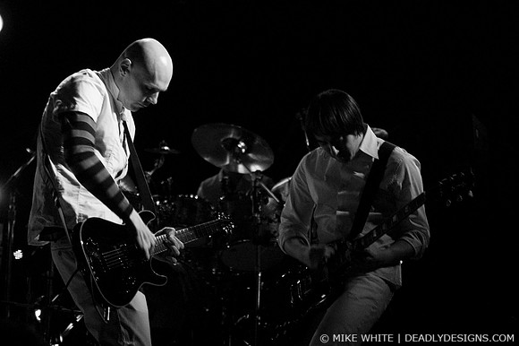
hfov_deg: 19.5
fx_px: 1513
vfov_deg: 13.0
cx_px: 260
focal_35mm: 105
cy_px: 173
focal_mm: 70
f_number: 3.2
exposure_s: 1/100
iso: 800
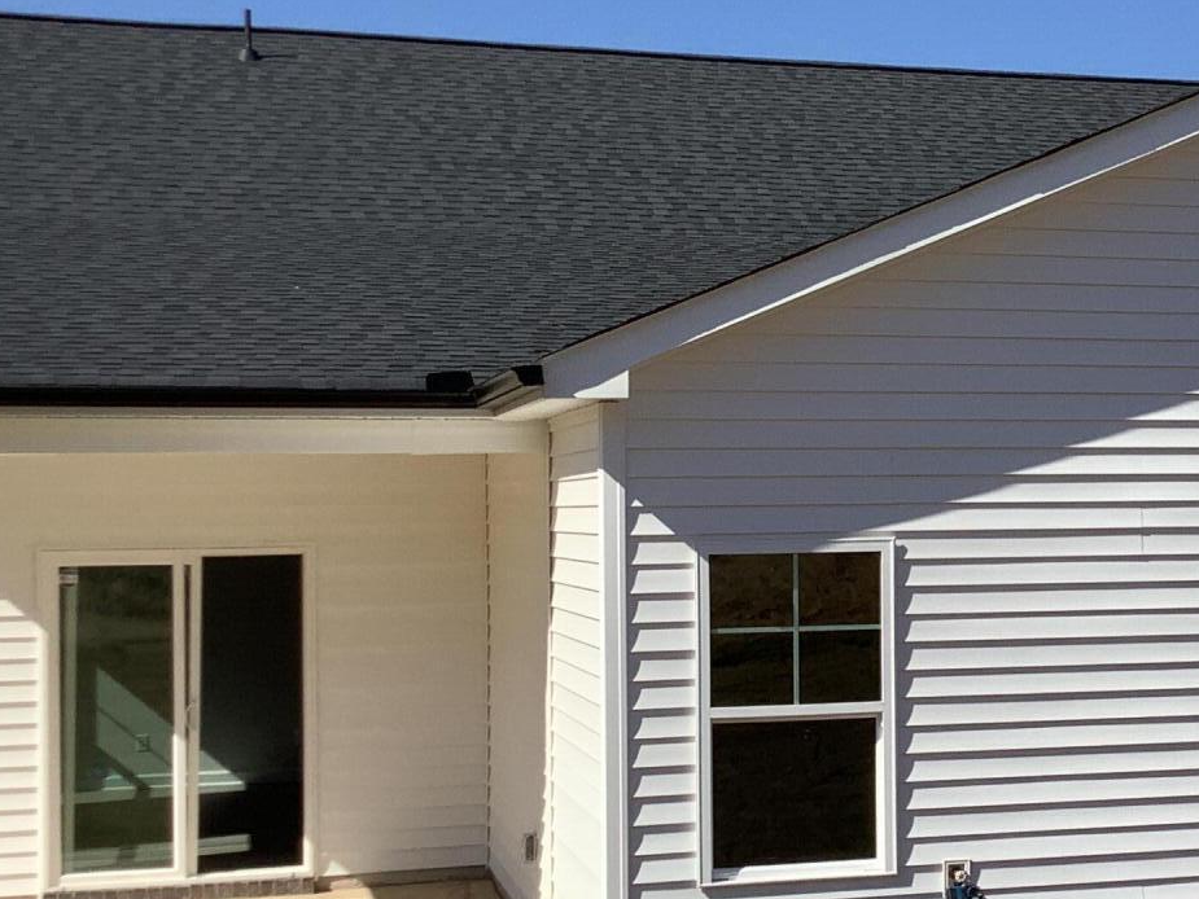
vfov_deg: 21.9
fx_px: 2321
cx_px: 993
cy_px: 492
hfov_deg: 28.2
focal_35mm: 67
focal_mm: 3.3
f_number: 2.4
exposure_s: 1/2146
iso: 25
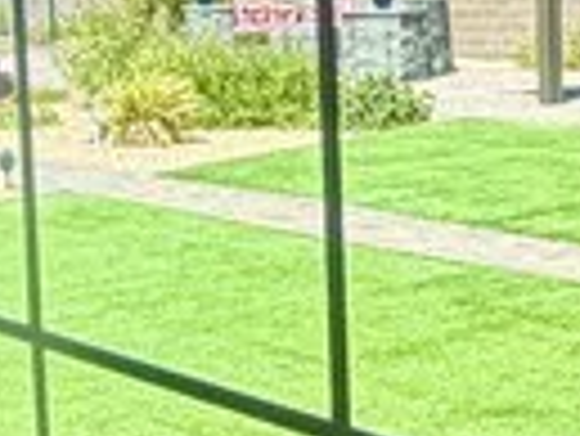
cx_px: 593
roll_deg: +1.4
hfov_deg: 17.3
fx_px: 1862
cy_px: 139
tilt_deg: -6.6
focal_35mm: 111
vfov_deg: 13.3
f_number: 2.2
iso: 40
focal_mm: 2.22
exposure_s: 1/206
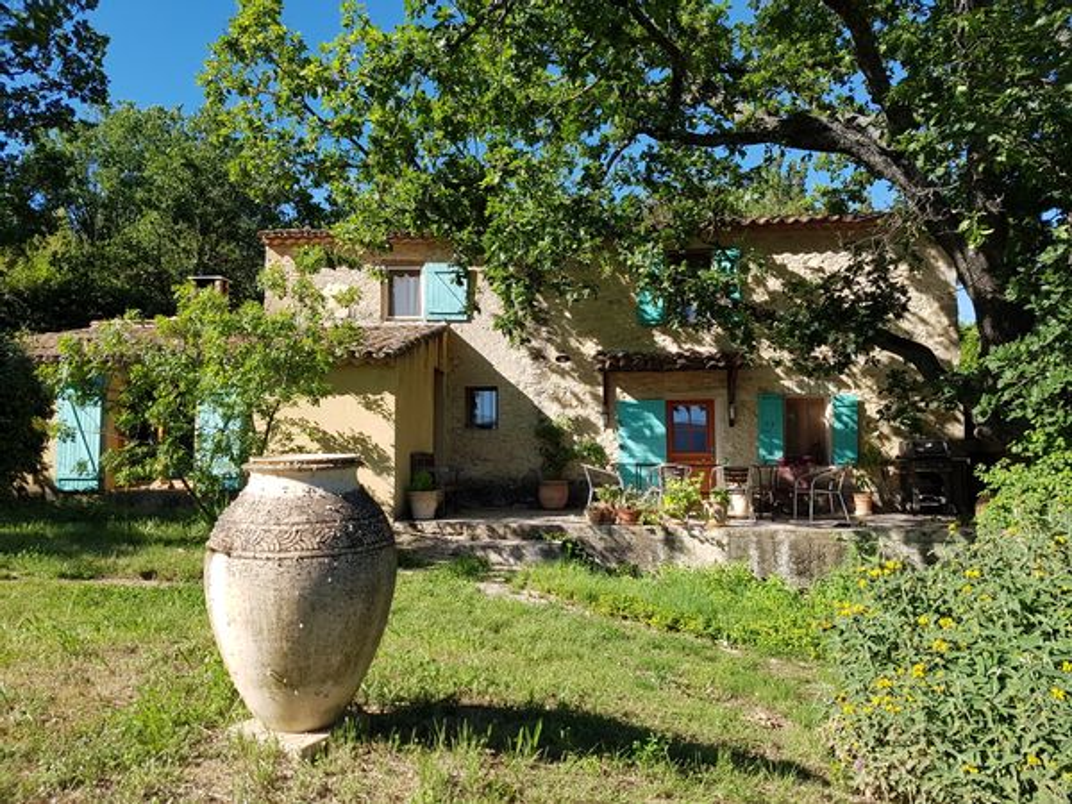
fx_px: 805
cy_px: 402
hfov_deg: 67.3
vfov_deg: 53.1
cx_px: 536
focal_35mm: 26
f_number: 1.7
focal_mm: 4.2
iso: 50
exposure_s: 1/1356
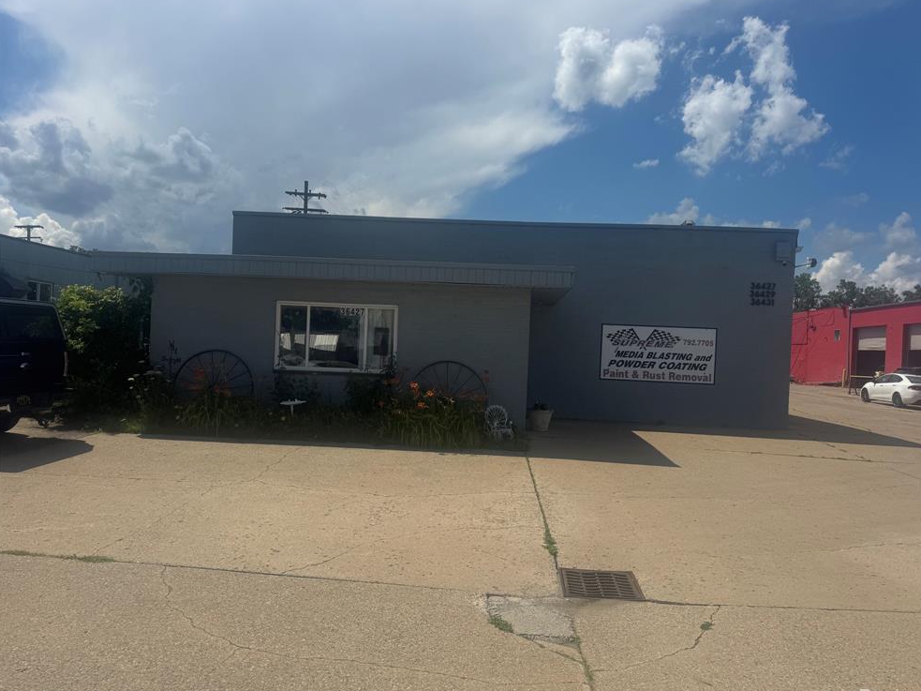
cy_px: 352
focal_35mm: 25
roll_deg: -2.6
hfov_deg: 69.4
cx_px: 474
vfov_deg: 54.9
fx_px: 665
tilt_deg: -1.6
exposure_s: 1/10417
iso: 80
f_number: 1.78
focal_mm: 6.76
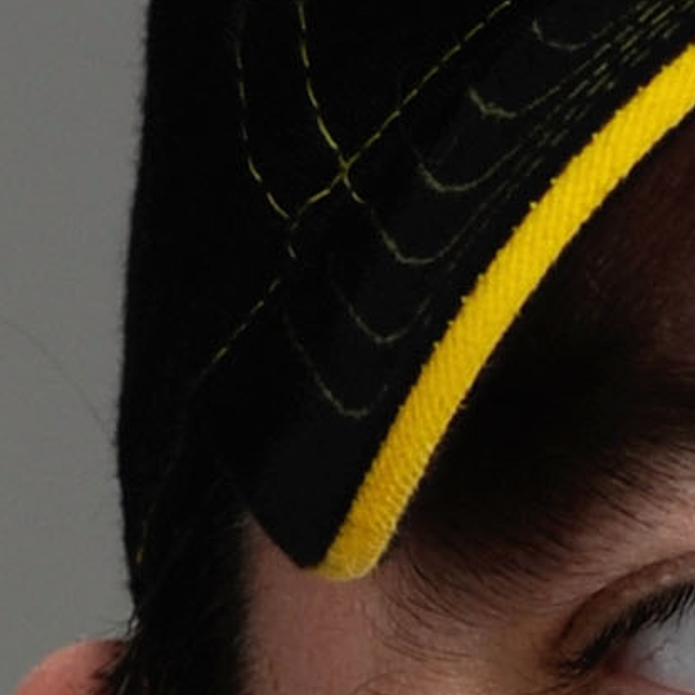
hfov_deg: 1.1
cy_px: 2070
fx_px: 35663
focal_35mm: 1570
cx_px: 1231
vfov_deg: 1.1
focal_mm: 180
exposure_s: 1/250
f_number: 13
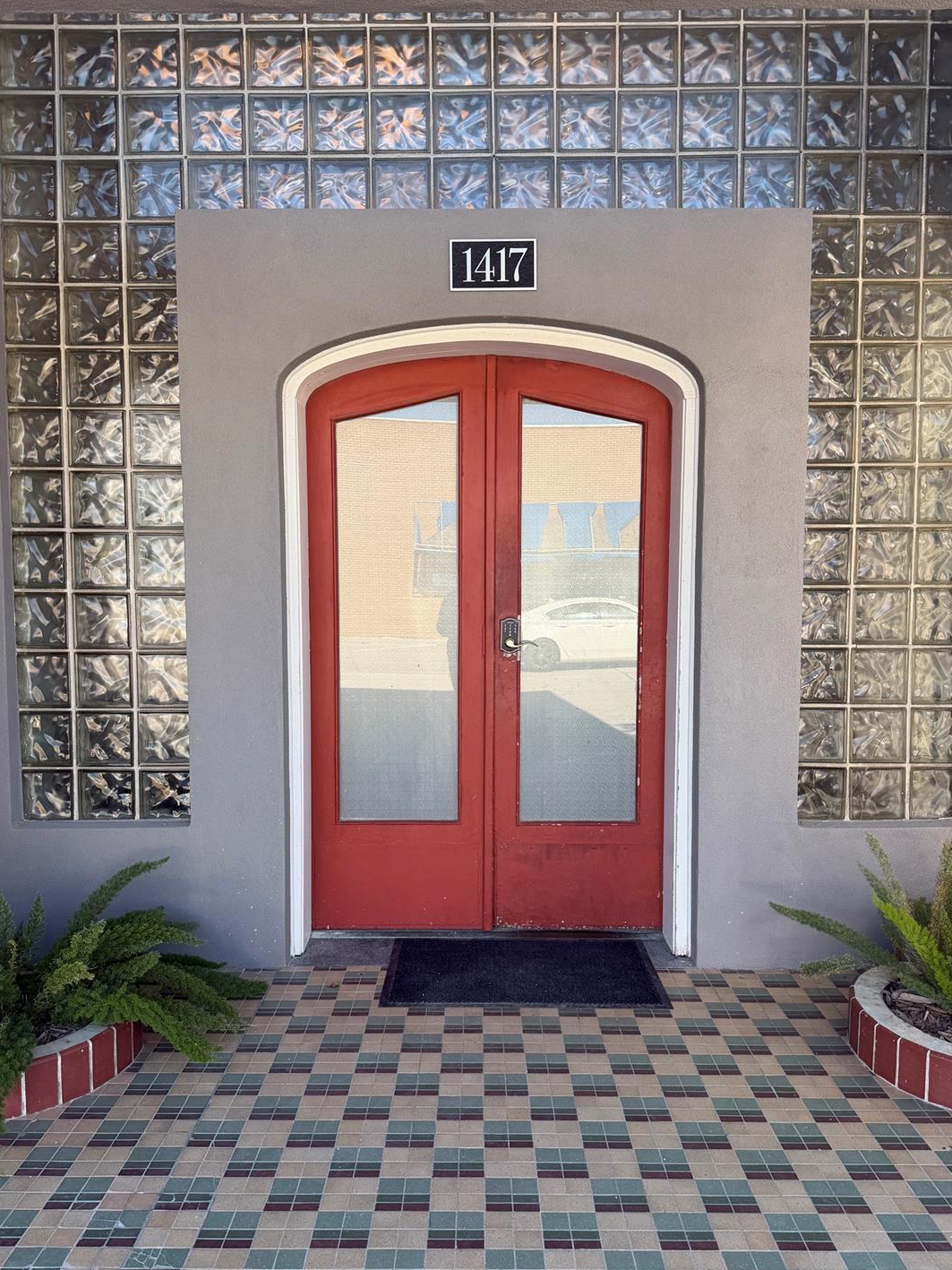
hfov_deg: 53.0
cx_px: 476
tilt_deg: -4.2
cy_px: 658
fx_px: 954
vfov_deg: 67.3
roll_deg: +0.9
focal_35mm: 26
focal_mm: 6.76
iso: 80
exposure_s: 1/501
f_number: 1.78
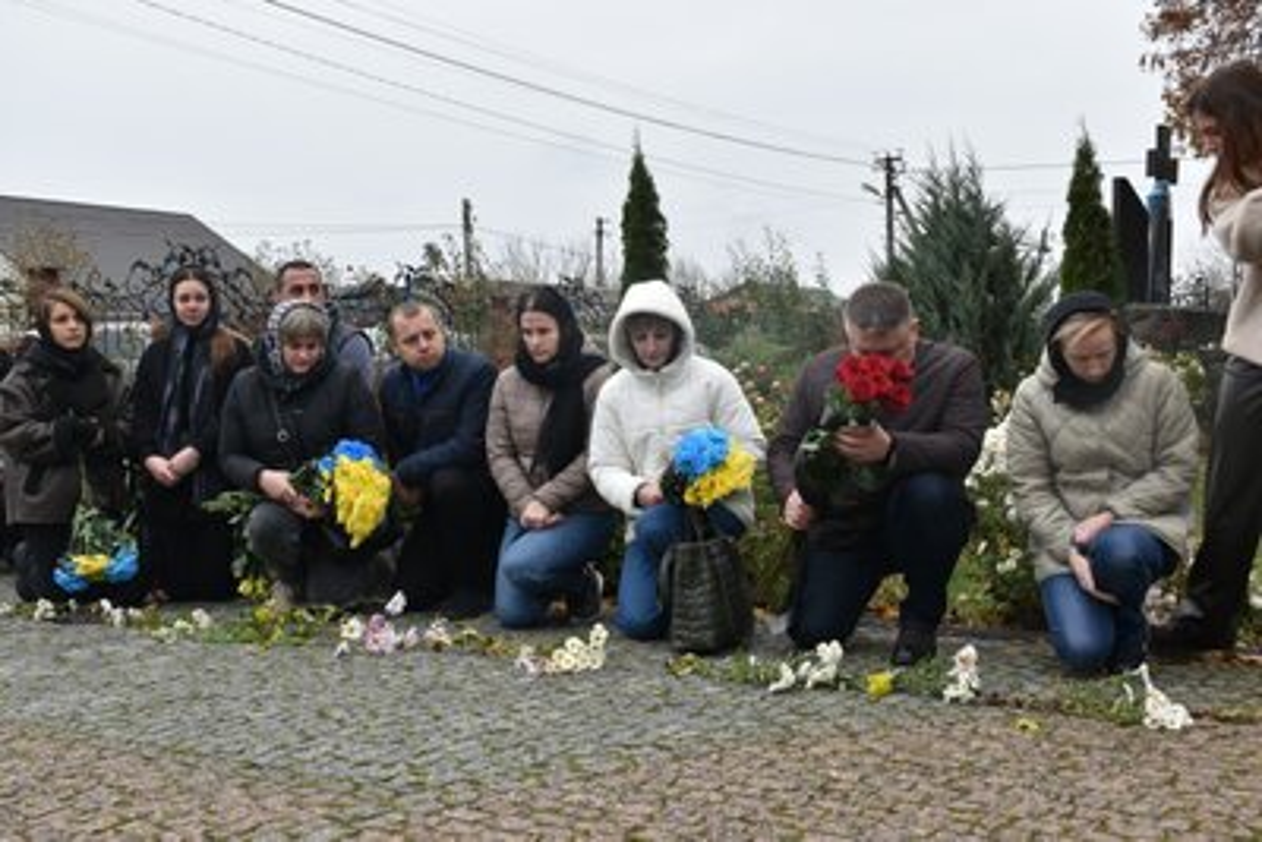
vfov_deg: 34.2
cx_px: 631
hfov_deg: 49.5
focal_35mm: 39
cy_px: 421
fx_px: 1368
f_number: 8
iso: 400
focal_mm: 26
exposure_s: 1/250
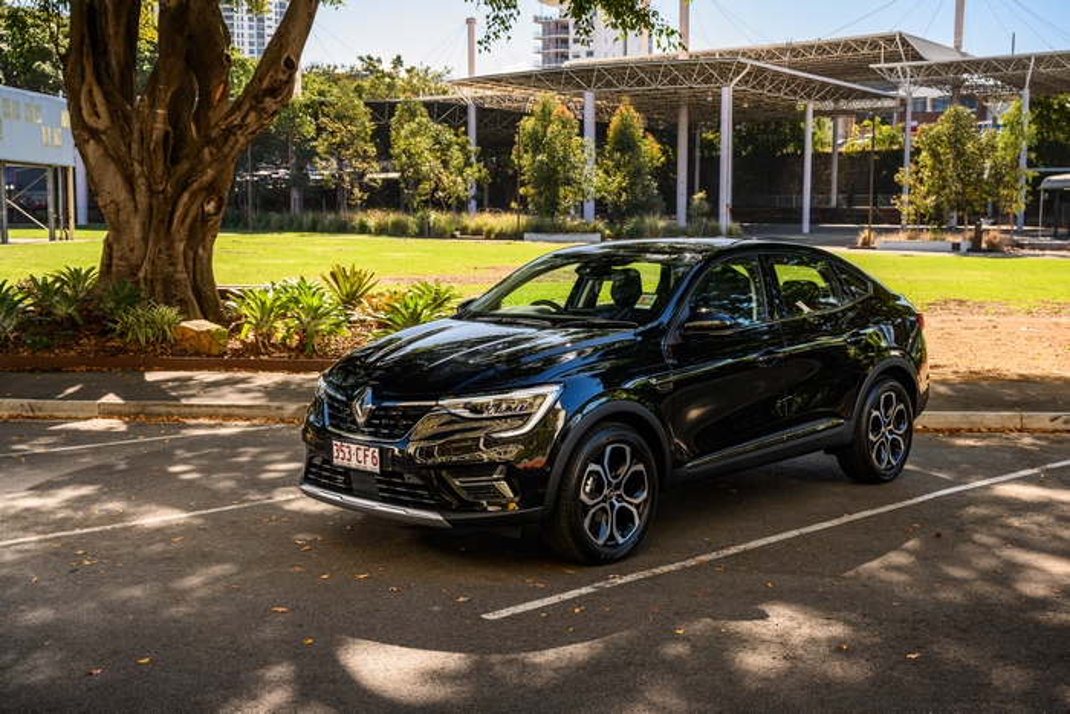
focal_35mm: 41
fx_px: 1219
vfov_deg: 32.6
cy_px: 357
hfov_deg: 47.4
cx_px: 535
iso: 250
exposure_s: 1/160
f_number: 6.3
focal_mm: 41
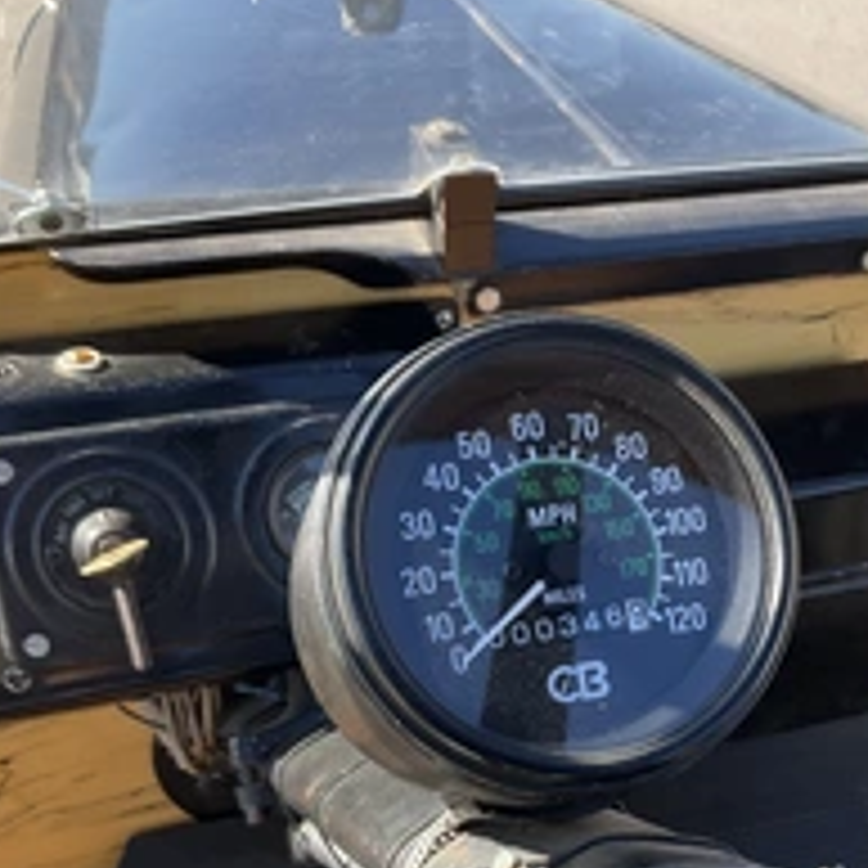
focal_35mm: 53
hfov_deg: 31.4
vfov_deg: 31.8
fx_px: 1504
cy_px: 621
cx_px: 684
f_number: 1.8
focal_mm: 3
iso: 25
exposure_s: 1/346
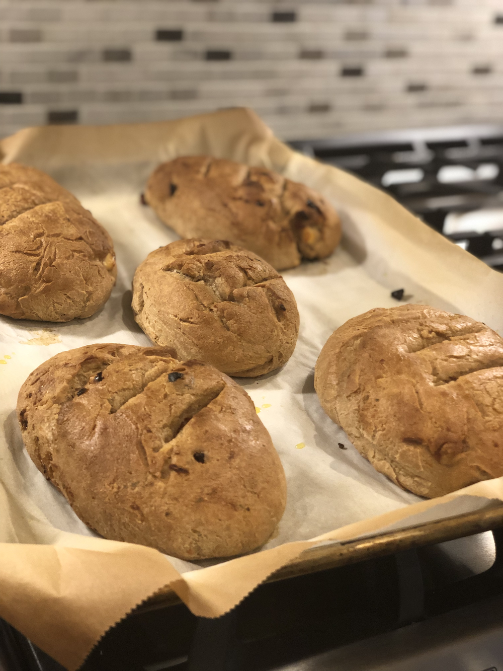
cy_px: 336
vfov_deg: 36.8
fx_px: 1007
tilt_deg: -25.2
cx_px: 252
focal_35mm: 52
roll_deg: -4.3
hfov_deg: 28.0
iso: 125
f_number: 2.4
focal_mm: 6
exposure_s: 1/30
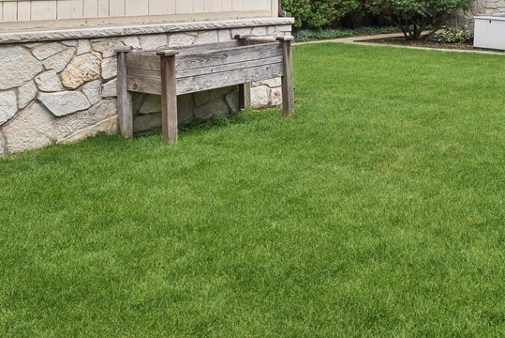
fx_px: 674
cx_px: 472
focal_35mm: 48
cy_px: -38
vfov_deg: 25.9
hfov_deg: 37.8
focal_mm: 16
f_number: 9
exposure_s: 1/320
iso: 200
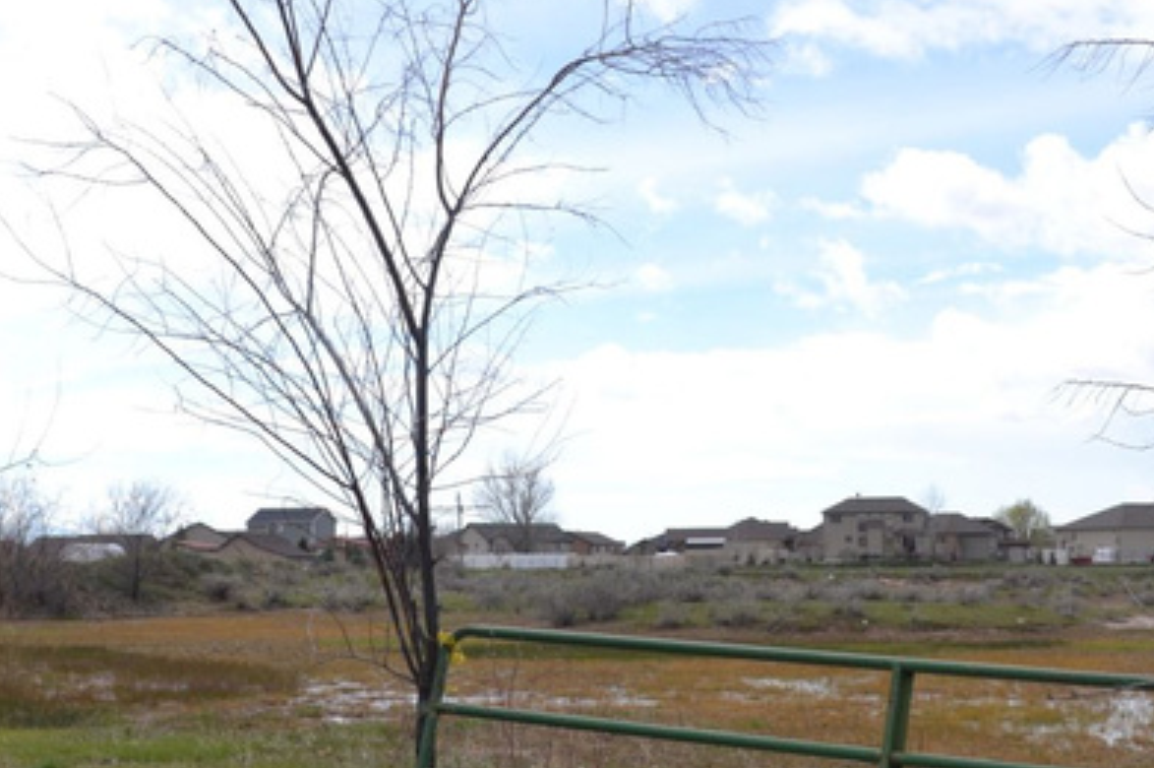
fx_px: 1730
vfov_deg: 25.0
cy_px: 372
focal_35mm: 54
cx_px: 555
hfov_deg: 36.9
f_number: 8
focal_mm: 22
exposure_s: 1/250
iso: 100
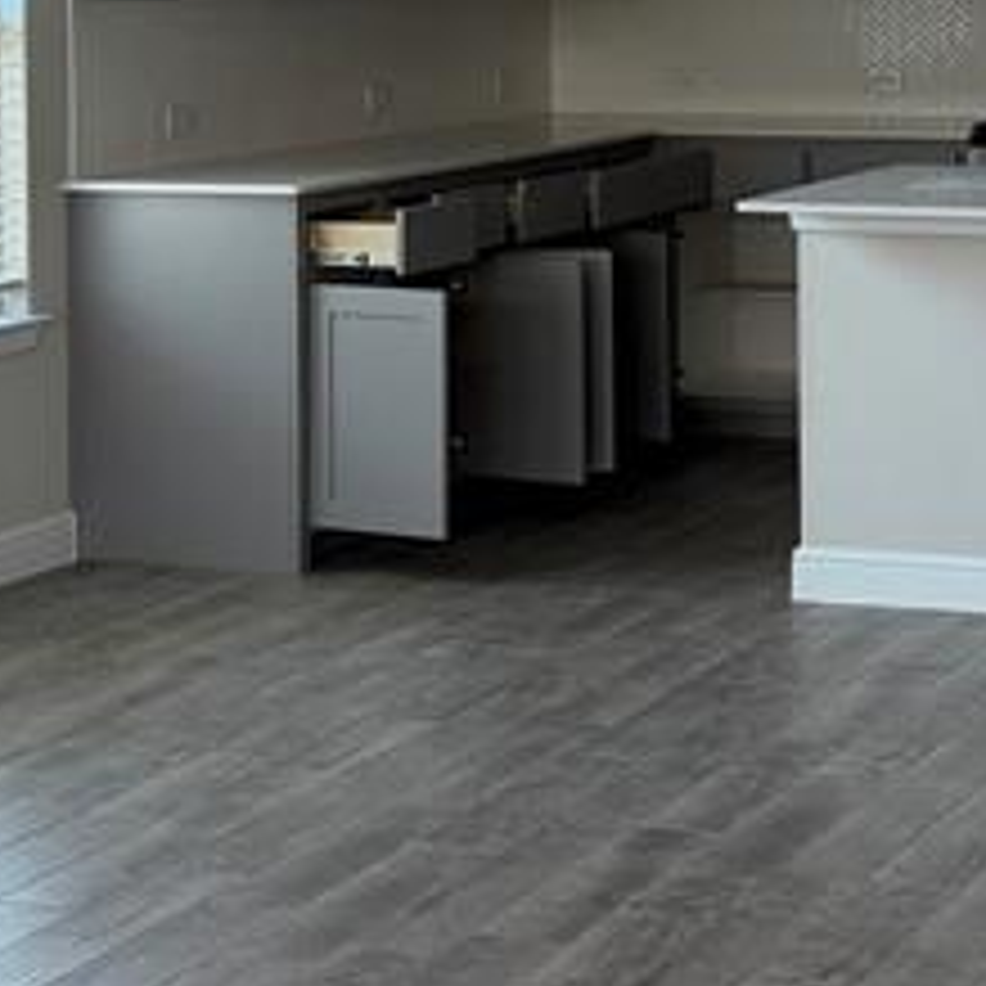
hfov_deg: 17.5
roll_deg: +1.0
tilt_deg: -0.6
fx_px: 3190
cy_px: -77
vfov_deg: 17.0
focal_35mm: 99
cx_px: 720
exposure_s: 1/141
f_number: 1.78
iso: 200
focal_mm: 6.76
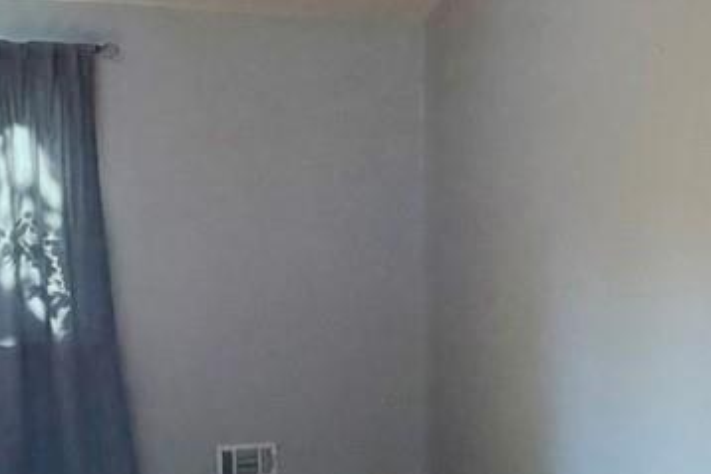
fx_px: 1284
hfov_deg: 30.1
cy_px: 423
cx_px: 588
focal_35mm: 65
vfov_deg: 20.5
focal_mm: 2.22
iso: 320
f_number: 2.2
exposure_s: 1/121
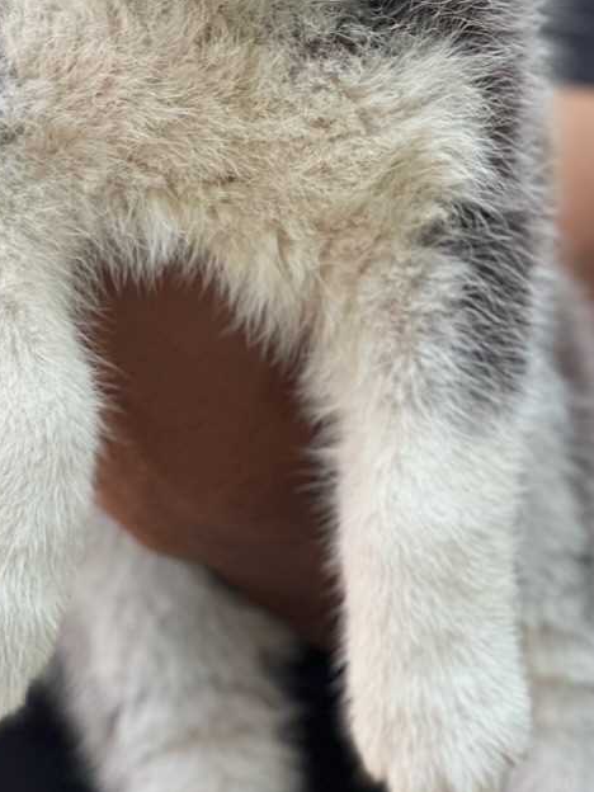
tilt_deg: -7.0
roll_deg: -2.4
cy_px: 57
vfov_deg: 12.4
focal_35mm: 158
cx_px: 147
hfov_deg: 9.4
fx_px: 3615
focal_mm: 9
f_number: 2.8
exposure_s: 1/121
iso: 80
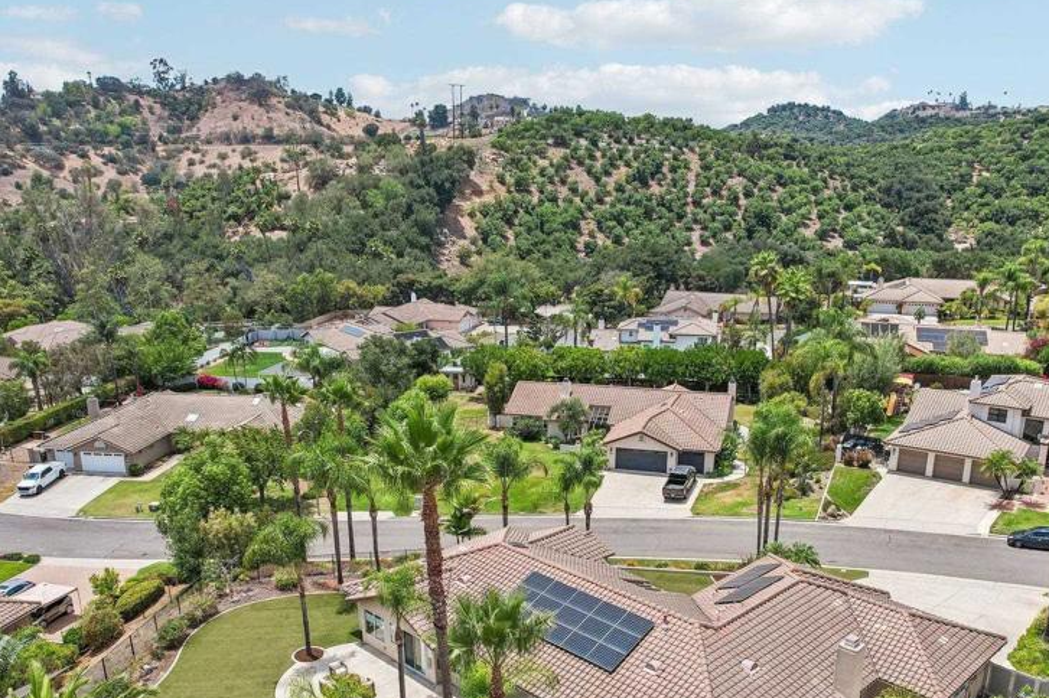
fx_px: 903
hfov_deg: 60.2
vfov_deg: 41.7
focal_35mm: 31
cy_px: 473
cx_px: 576
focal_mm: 8.4
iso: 140
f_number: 2.8
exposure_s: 1/2500
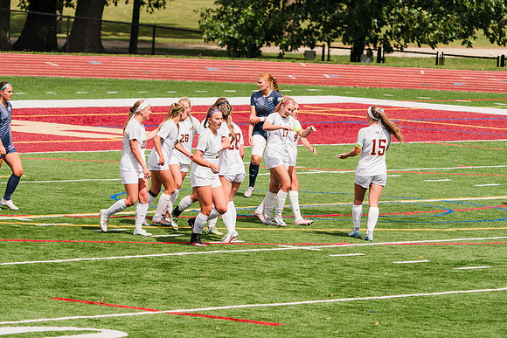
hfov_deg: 6.1
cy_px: 153
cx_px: 204
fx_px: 4768
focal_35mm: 338
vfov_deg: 4.1
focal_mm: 257
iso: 200
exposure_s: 1/1600
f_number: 5.6
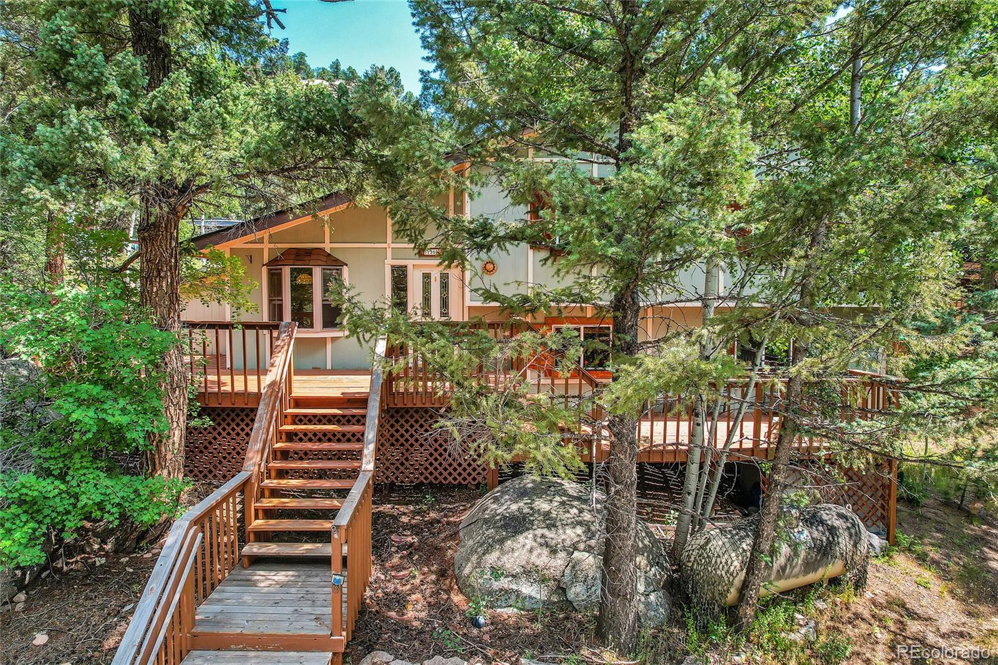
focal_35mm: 22
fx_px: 610
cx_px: 499
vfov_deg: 57.2
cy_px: 332
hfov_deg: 78.6
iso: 100
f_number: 2.8
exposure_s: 1/500
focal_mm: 8.38
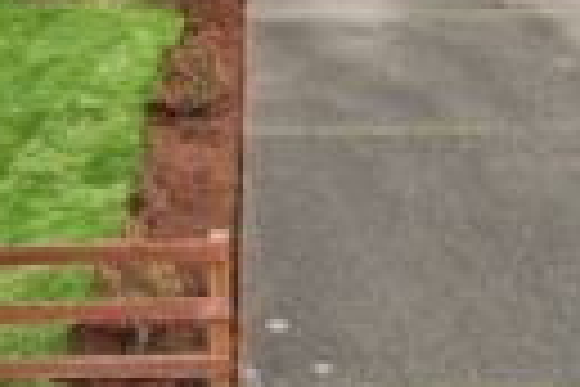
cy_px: -182
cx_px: 229
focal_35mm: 68
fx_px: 1095
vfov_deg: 18.0
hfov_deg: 29.6
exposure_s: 1/2000
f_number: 2.8
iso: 130
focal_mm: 8.4
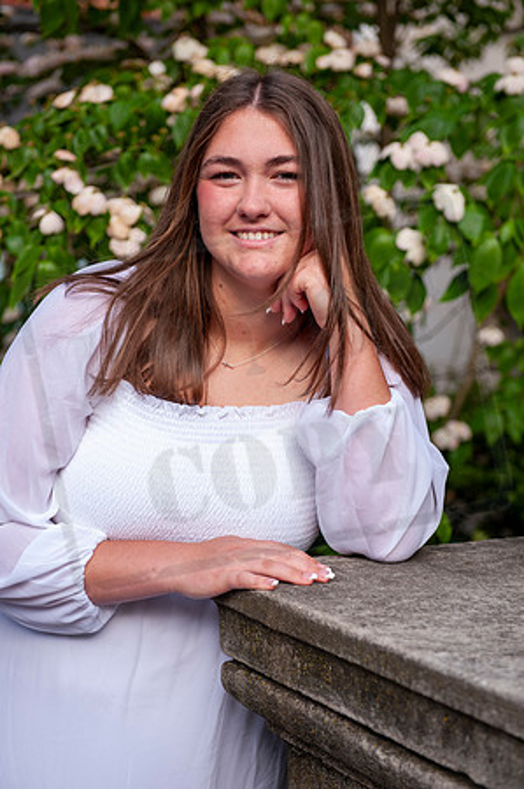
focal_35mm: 70
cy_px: 394
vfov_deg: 28.9
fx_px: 1532
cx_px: 262
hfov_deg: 19.4
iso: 125
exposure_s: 1/160
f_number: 4.5
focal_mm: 70
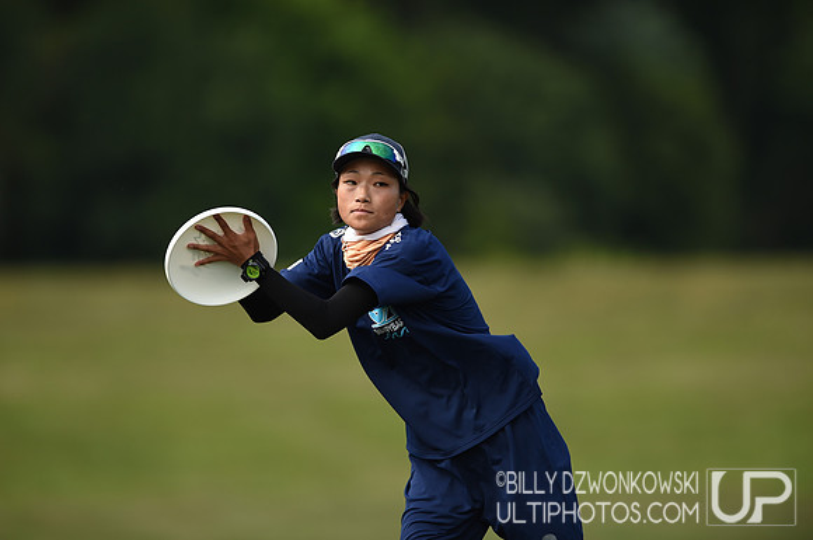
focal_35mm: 400
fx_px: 9021
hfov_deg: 5.2
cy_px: 270
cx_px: 406
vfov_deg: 3.4
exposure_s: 1/1000
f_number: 2.8
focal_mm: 400
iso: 100
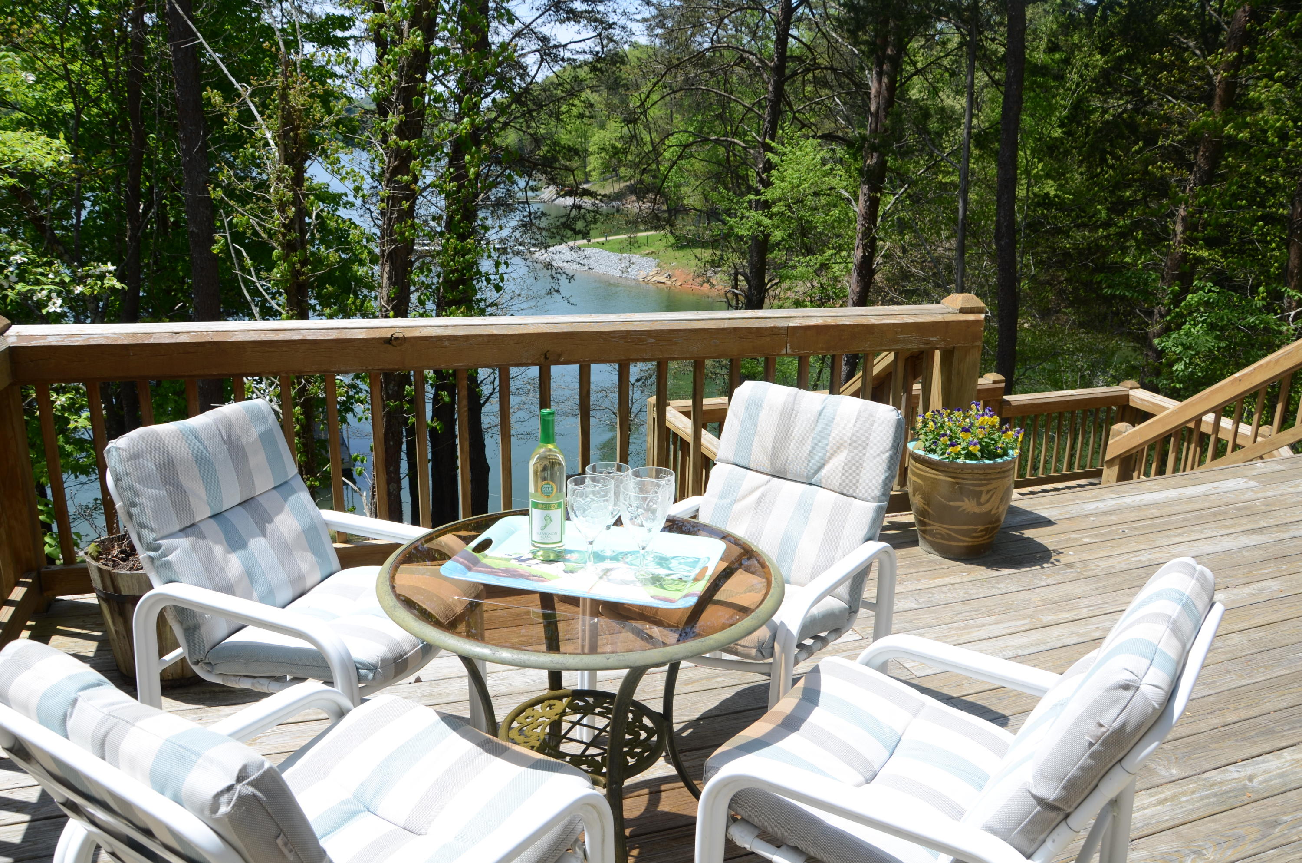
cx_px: 651
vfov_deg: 47.7
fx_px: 974
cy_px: 432
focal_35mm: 27
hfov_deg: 67.5
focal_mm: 18
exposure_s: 1/250
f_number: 8
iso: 100
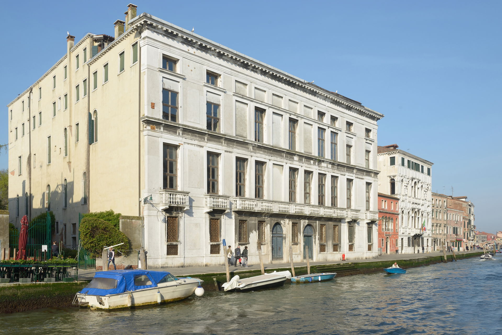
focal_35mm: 32
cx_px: 251
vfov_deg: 41.1
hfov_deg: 58.7
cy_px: 168
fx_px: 446
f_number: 11
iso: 100
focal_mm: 32
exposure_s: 1/160
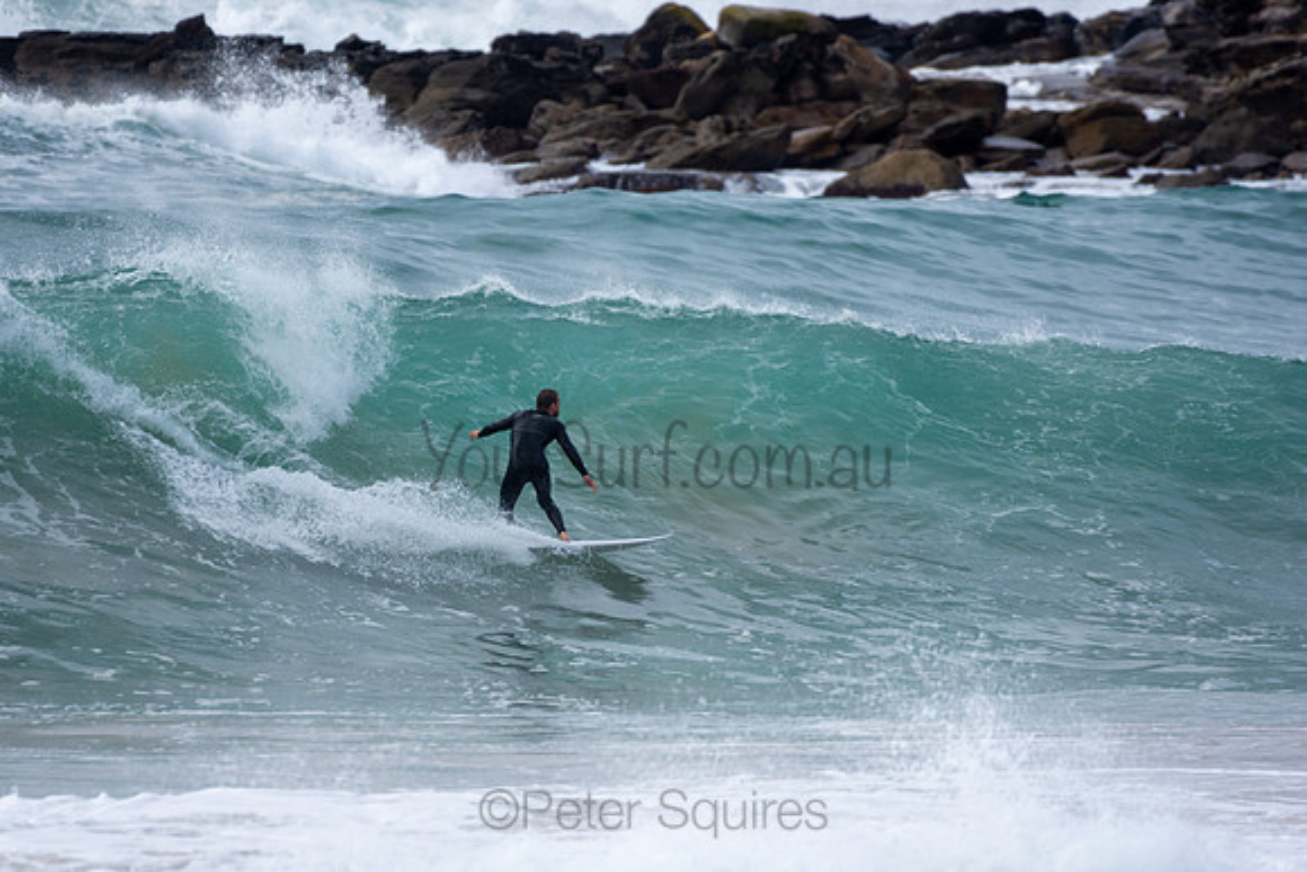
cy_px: 436
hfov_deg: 2.7
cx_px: 654
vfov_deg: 1.8
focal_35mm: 750
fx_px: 27234
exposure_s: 1/800
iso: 180
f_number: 5.6
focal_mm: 500
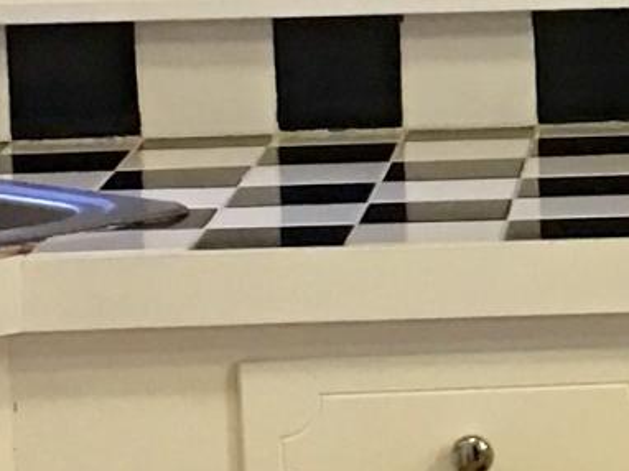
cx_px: 1060
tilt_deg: -6.1
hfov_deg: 8.4
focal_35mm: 228
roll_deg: +0.5
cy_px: 74
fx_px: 4140
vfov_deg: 6.5
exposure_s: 1/15
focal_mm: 4.15
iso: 80
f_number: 2.2
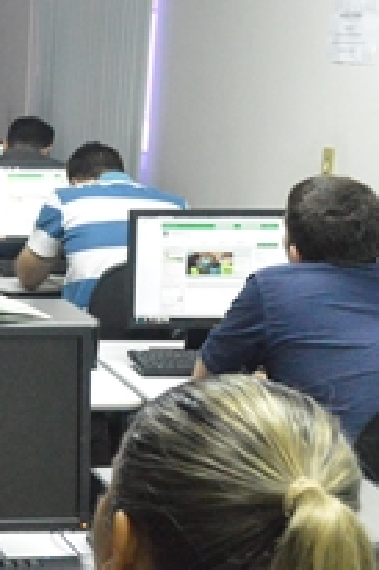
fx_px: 1376
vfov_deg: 23.3
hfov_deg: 13.8
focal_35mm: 87
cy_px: 365
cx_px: -325
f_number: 5.6
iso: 6400
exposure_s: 1/60
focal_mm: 22
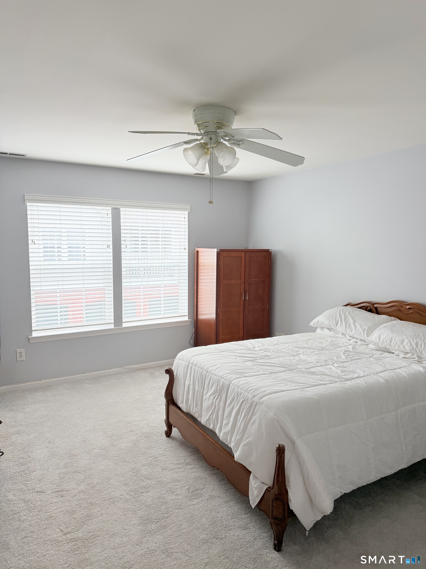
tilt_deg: -6.3
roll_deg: -1.3
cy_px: 284
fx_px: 394
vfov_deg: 71.6
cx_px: 213
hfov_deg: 56.8
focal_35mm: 24
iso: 125
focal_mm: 6.76
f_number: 1.78
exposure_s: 1/207
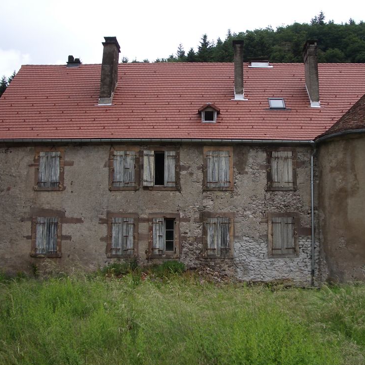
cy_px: 185
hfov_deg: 39.9
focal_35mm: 42
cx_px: 214
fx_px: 501
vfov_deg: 40.0
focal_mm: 5.8
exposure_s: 1/400
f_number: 4.3
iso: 80
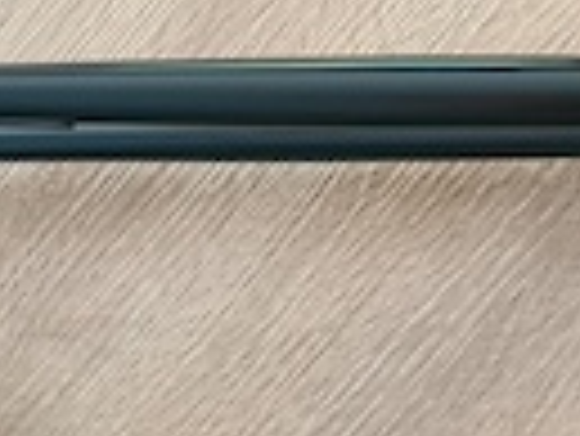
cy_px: 292
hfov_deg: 11.4
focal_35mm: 161
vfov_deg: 9.2
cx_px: 1061
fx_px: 2700
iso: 500
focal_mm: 5.4
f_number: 1.8
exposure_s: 1/50
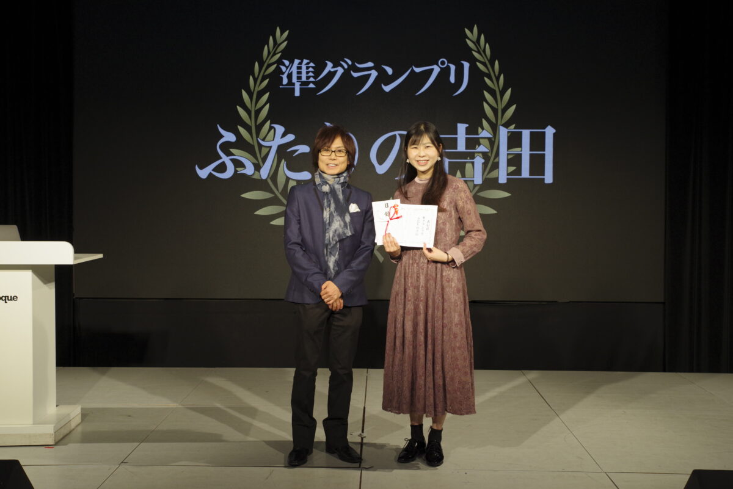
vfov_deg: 33.4
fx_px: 815
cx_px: 366
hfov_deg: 48.4
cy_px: 244
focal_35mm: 40
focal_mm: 40
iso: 1600
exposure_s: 1/200
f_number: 8
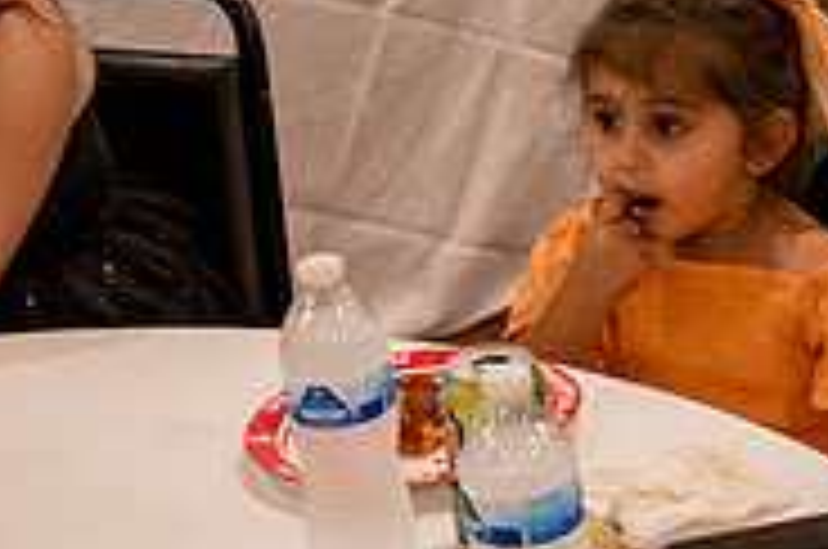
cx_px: 900
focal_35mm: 120
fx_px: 2755
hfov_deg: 16.6
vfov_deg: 11.4
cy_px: 346
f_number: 4
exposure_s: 1/100
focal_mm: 38
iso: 3200
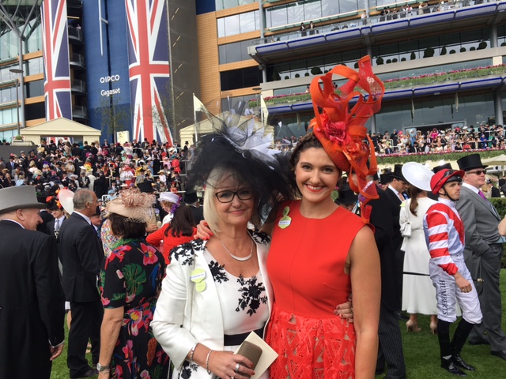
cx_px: 253
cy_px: 190
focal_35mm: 29
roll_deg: +3.3
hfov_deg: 61.7
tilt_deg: +0.6
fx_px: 424
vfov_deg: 48.2
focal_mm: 4.15
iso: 25
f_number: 2.2
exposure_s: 1/409
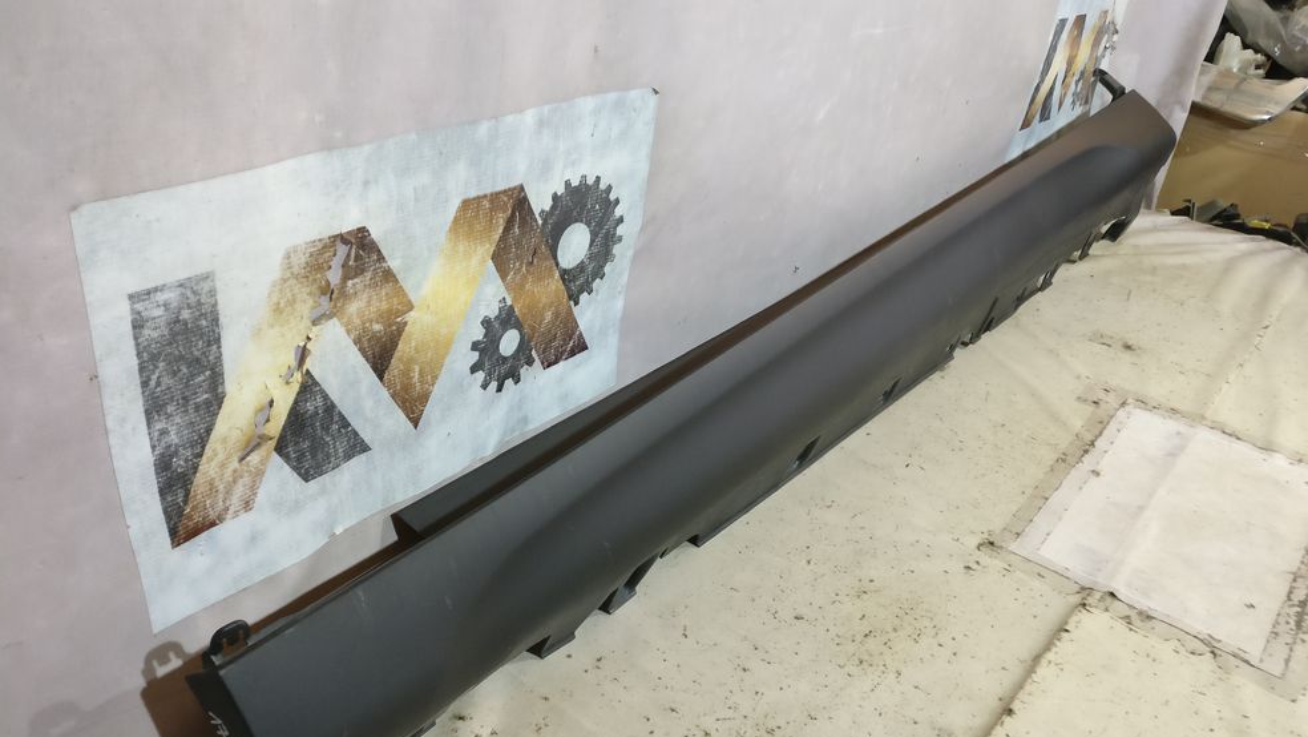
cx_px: 654
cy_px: 435
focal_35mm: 31
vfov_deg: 37.7
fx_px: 1075
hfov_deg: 62.6
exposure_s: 1/25
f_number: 2
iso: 500
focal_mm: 4.26
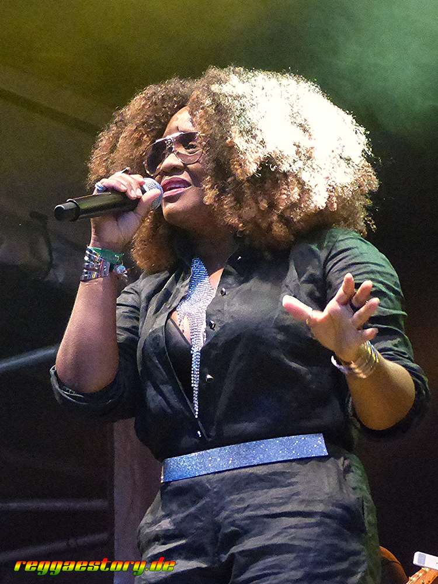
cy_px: 292
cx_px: 219
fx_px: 2041
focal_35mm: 121
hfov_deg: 12.2
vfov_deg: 16.3
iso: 1600
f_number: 2.8
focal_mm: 21.8
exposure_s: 1/125
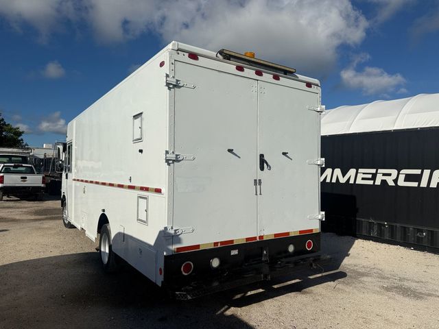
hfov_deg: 71.6
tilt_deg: +2.5
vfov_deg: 56.8
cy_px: 164
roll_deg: -1.8
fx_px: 304
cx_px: 220
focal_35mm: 24
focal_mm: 6.76
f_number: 1.78
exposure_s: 1/14286
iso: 80
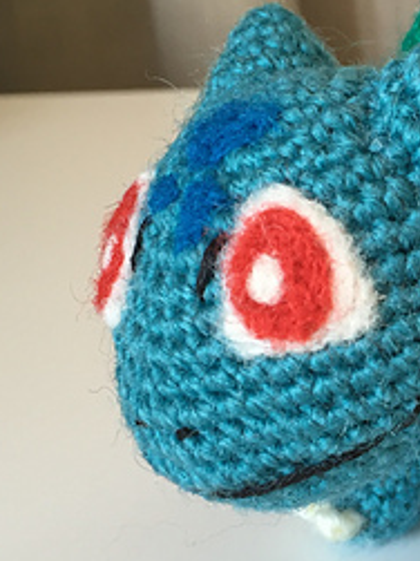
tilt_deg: -19.4
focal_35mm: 74
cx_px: 449
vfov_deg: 26.3
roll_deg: +2.8
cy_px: 244
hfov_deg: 19.2
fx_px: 1198
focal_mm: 4.15
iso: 80
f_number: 2.2
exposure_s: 1/33
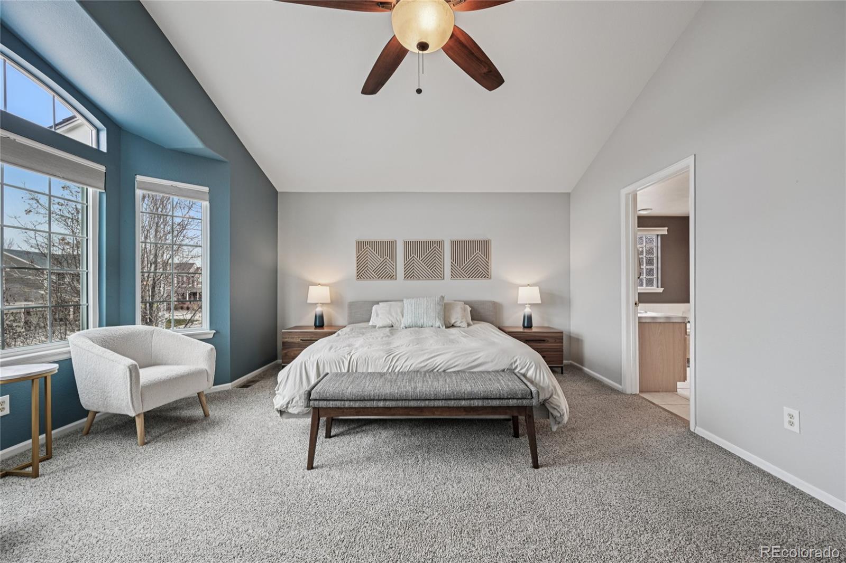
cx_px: 423
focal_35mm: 14
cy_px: 282
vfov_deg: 81.2
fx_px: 329
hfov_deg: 104.3
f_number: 8
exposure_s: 1/15
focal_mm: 14
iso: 280
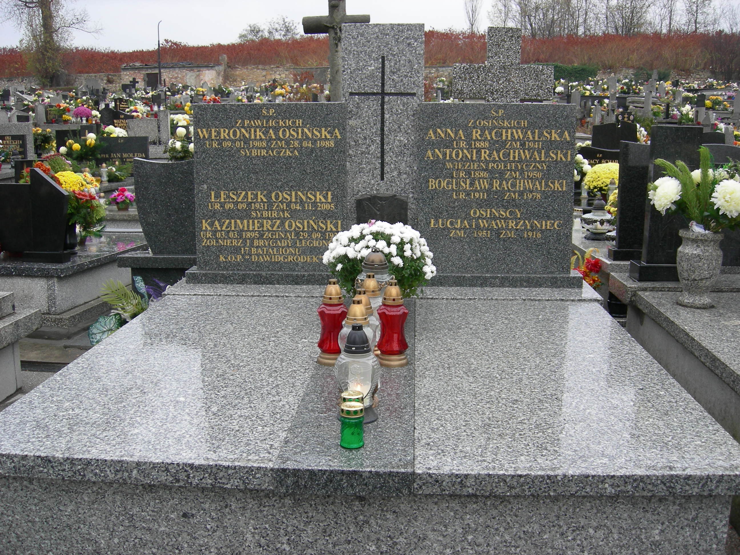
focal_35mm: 36
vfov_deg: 39.7
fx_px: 770
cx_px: 370
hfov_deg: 51.4
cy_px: 278
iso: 64
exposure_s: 1/67.5
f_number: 3.4
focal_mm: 7.5
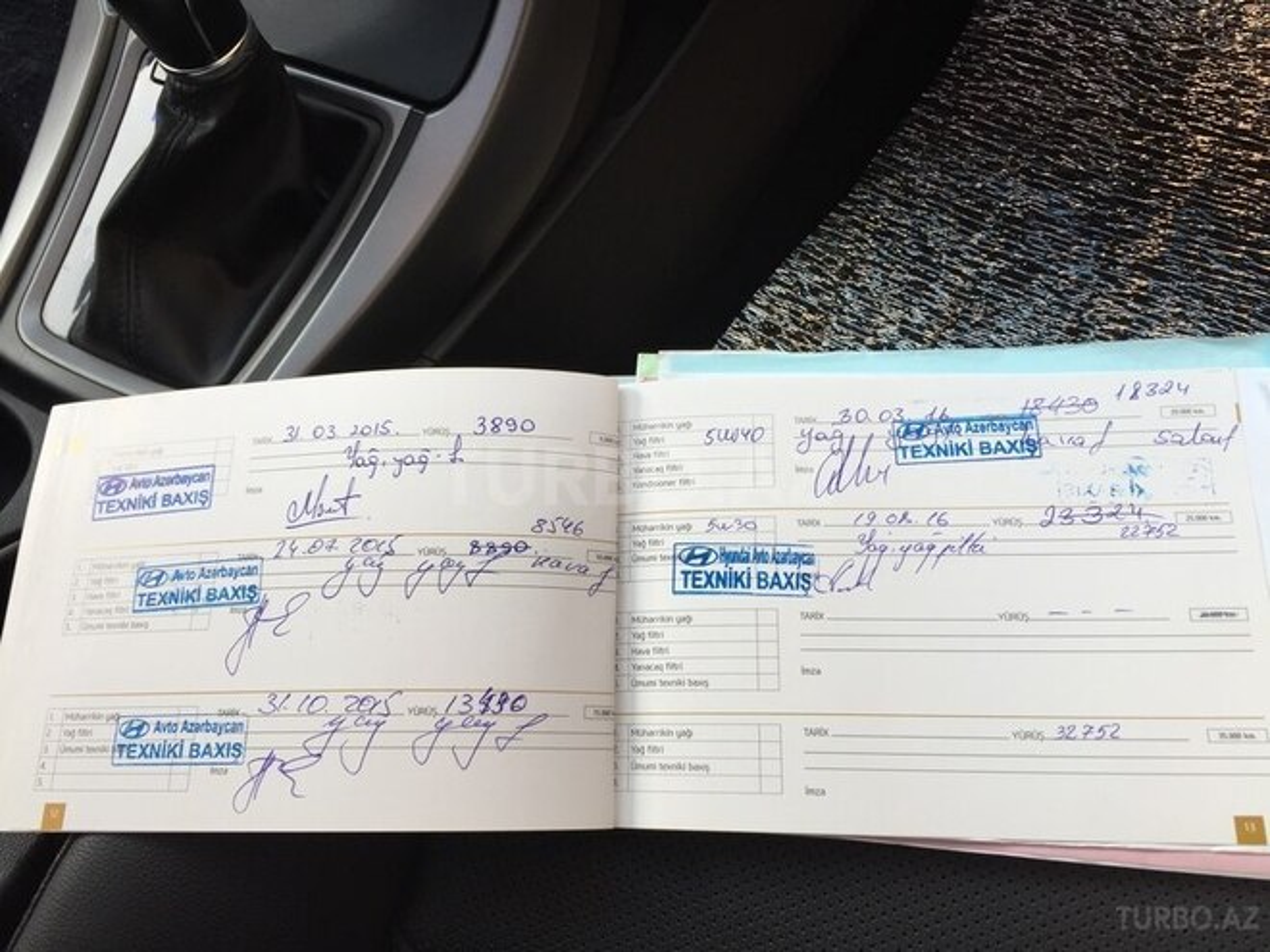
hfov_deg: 61.7
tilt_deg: -60.7
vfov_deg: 48.2
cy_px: 476
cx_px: 635
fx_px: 1064
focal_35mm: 29
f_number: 2.2
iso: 32
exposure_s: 1/50
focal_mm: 4.15
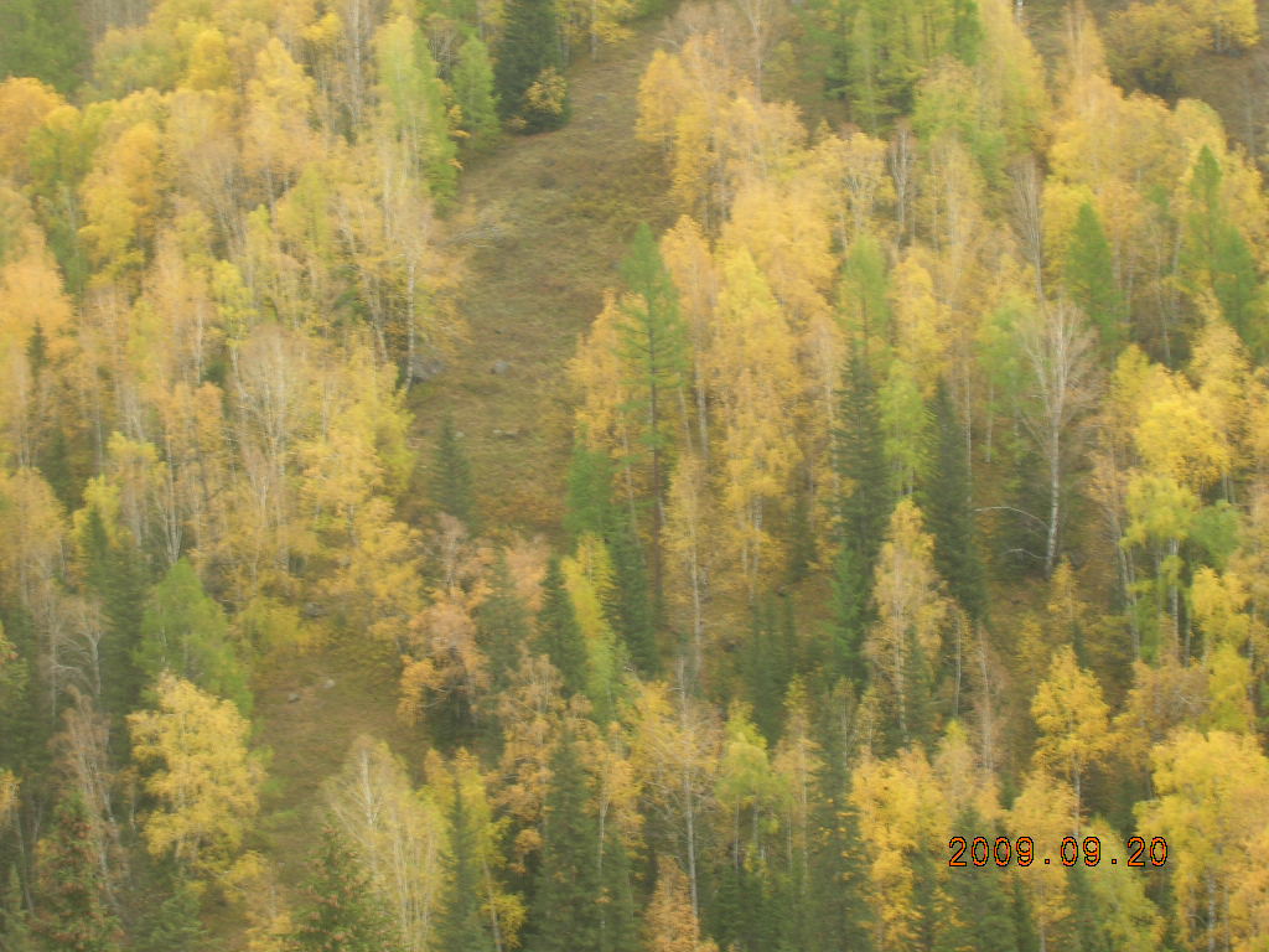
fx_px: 3299
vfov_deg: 16.4
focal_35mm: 90
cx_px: 634
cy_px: 476
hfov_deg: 21.8
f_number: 7.6
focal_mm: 15
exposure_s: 1/16.5
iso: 50
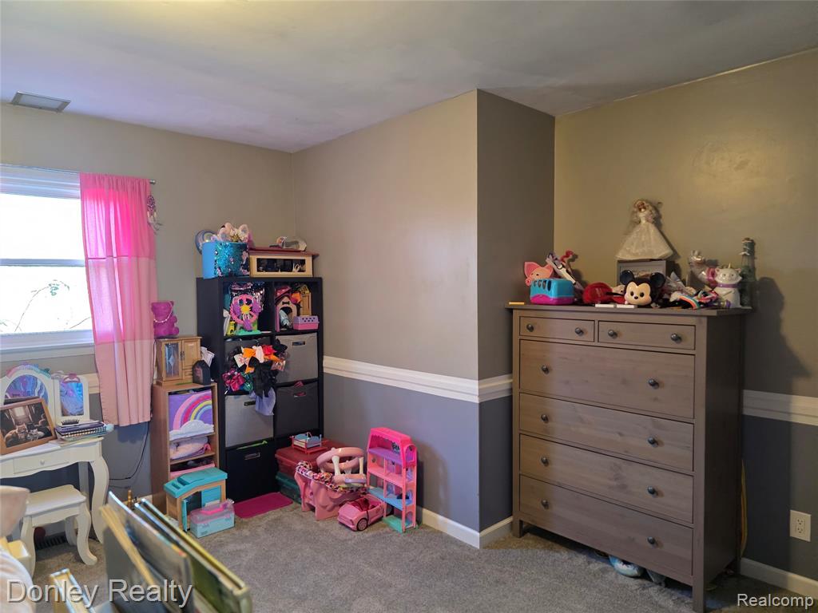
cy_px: 306
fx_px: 544
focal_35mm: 23
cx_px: 409
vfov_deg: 58.9
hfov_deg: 73.9
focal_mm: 6.3
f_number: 1.7
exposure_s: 1/120
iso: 640
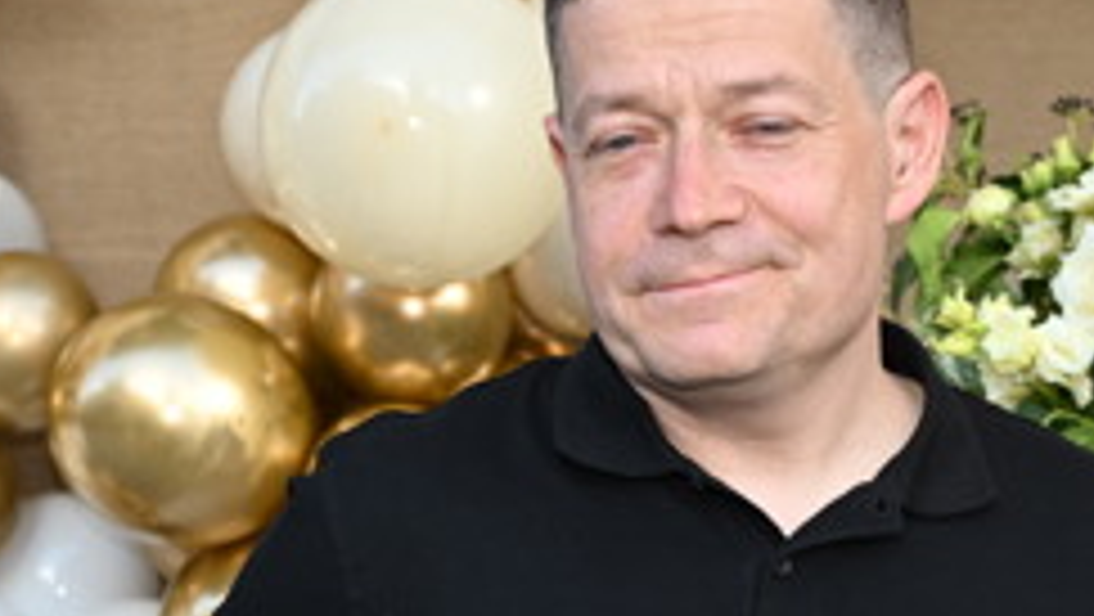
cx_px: 486
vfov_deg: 11.8
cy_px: 719
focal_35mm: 101
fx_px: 2931
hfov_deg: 21.1
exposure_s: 1/320
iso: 500
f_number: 5.6
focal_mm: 34
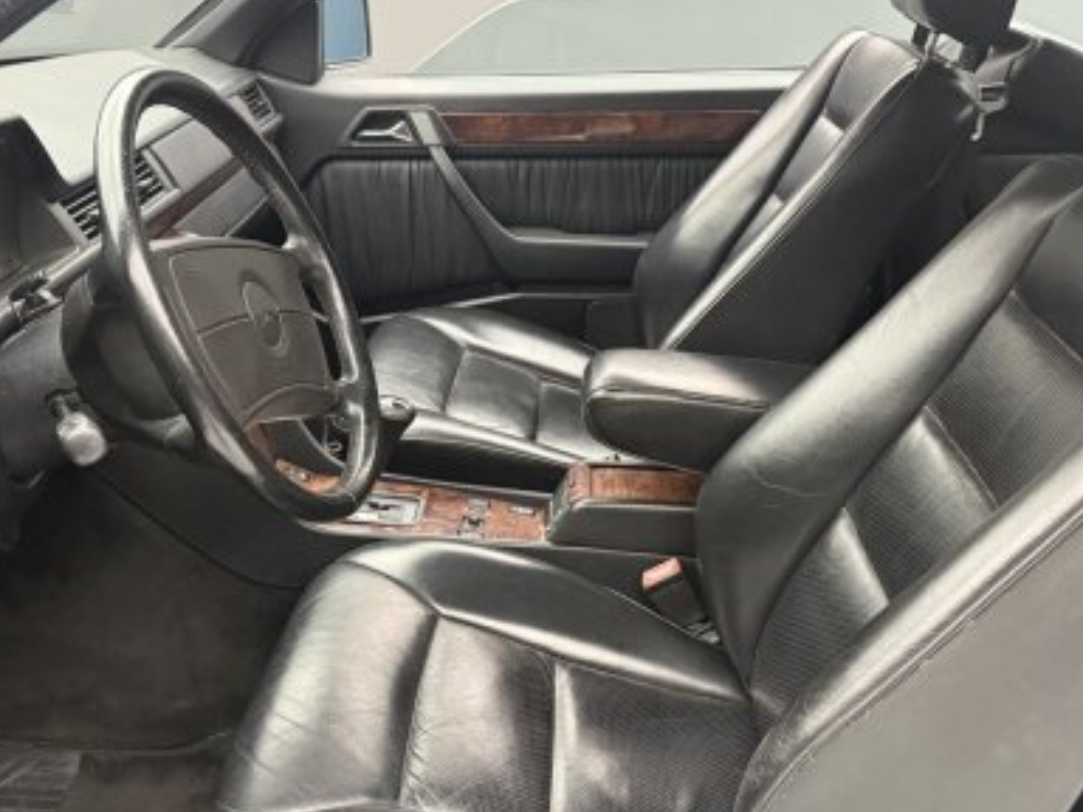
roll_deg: -0.7
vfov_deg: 35.8
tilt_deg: -24.3
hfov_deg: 46.8
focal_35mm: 40
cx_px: 502
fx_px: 1251
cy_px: 485
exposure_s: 1/49
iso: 800
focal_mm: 6.76
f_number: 1.78
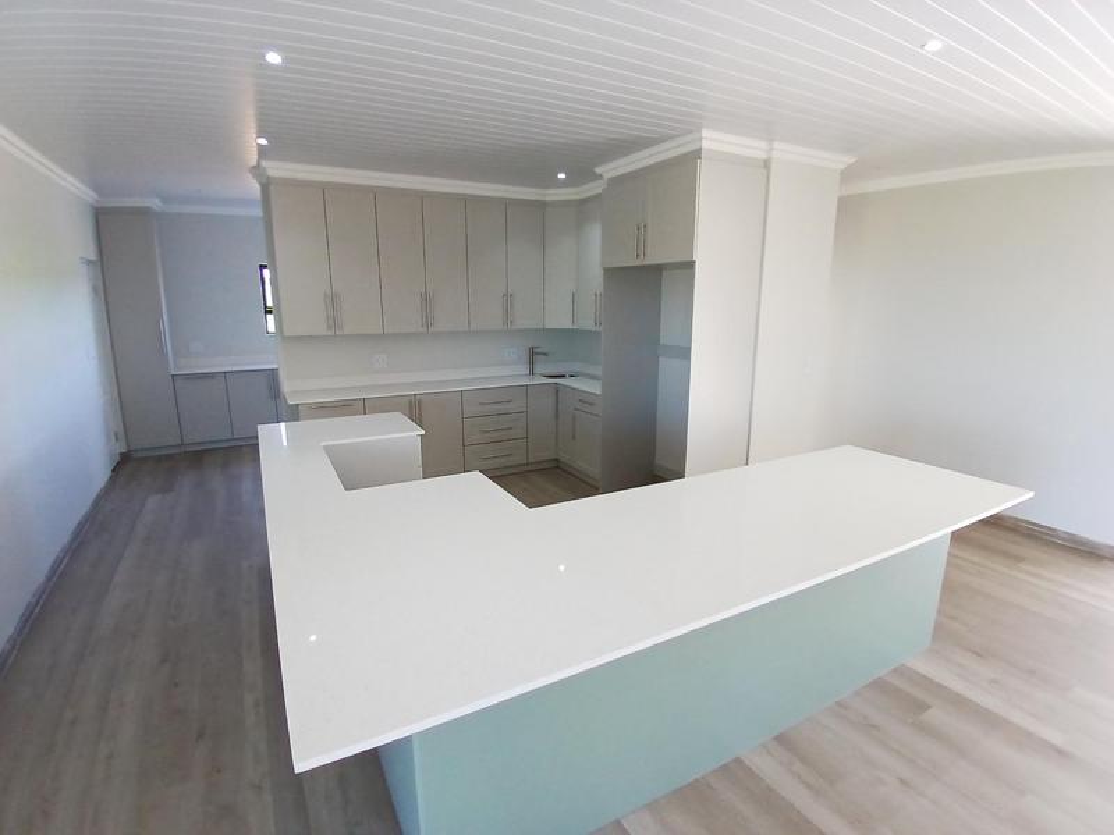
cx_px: 557
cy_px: 418
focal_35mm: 17
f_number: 2.2
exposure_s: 1/50
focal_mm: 1.4
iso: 125
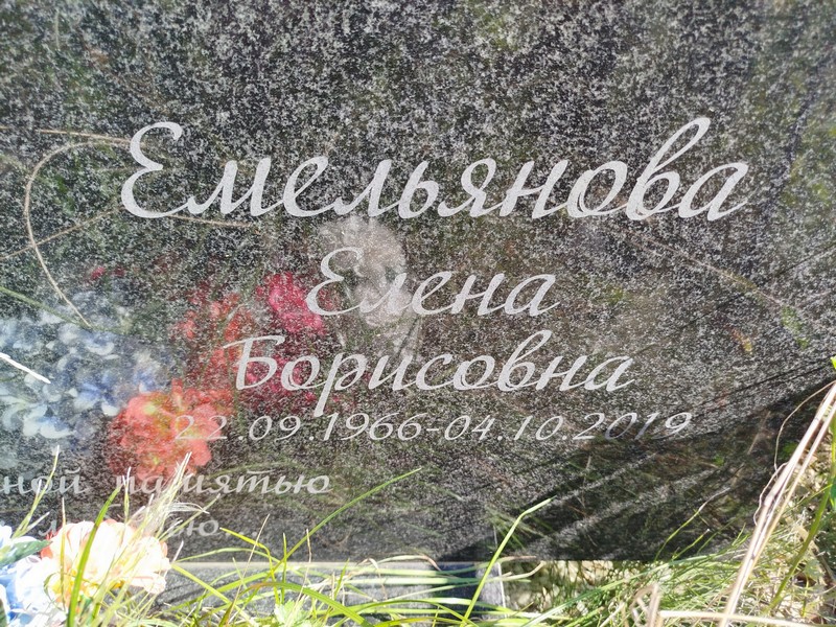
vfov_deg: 56.8
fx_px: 580
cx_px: 418
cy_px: 314
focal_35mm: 24
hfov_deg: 71.6
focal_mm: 5.31
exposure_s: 1/277
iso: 50
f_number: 1.7
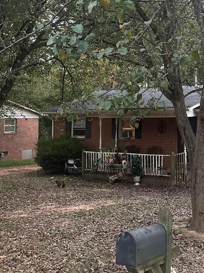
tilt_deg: +4.8
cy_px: 90
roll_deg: +0.0
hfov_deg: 32.8
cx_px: 178
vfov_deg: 44.1
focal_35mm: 42
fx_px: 330
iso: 800
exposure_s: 1/40
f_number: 1.78
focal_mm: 6.86
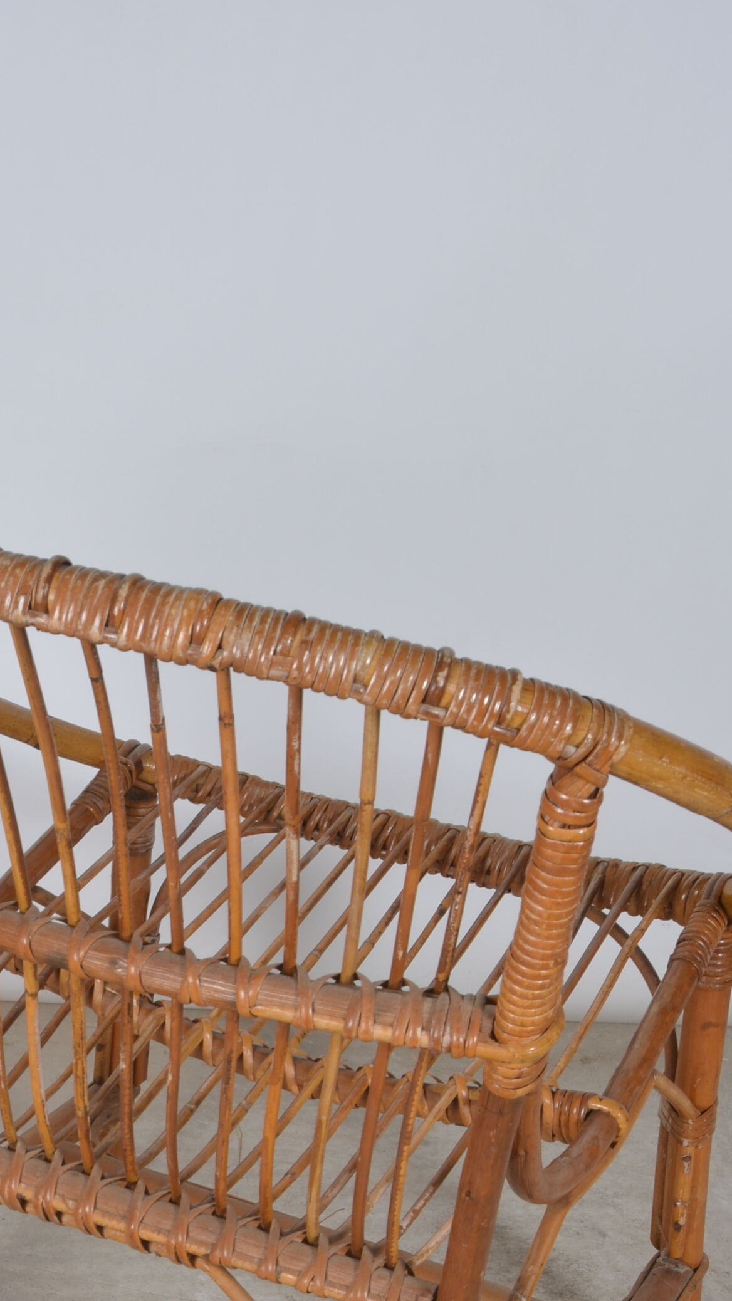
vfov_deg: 30.2
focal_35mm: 67
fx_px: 2312
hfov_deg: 17.8
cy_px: 1146
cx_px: 130
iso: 100
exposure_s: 1/125
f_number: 14
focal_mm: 24
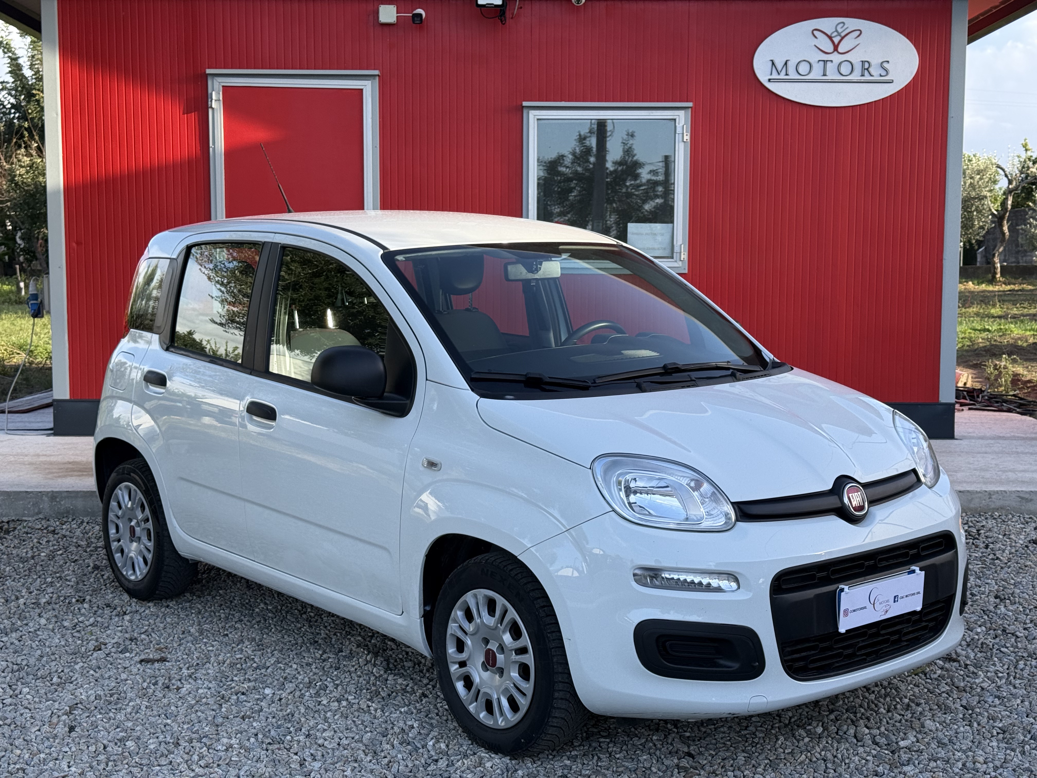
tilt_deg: -4.2
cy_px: 389
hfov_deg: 39.7
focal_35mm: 48
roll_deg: -0.3
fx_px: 1438
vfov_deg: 30.3
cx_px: 518
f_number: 1.78
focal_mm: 6.76
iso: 80
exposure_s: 1/1041
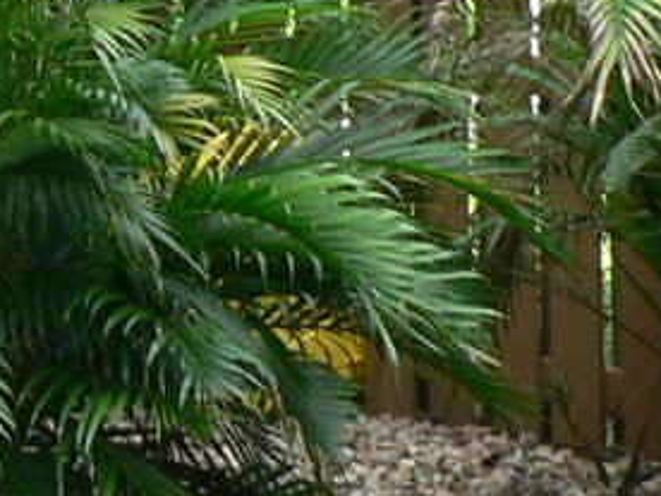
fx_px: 3991
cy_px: -55
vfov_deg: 7.1
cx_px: -237
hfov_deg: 9.3
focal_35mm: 209
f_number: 2.8
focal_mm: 6
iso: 80
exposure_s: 1/80
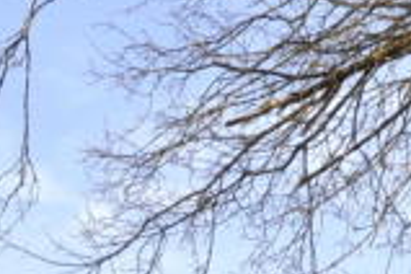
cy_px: 894
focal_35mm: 240
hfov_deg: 8.4
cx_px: -140
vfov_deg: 5.3
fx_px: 2740
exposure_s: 1/320
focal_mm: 22
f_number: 9
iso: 200
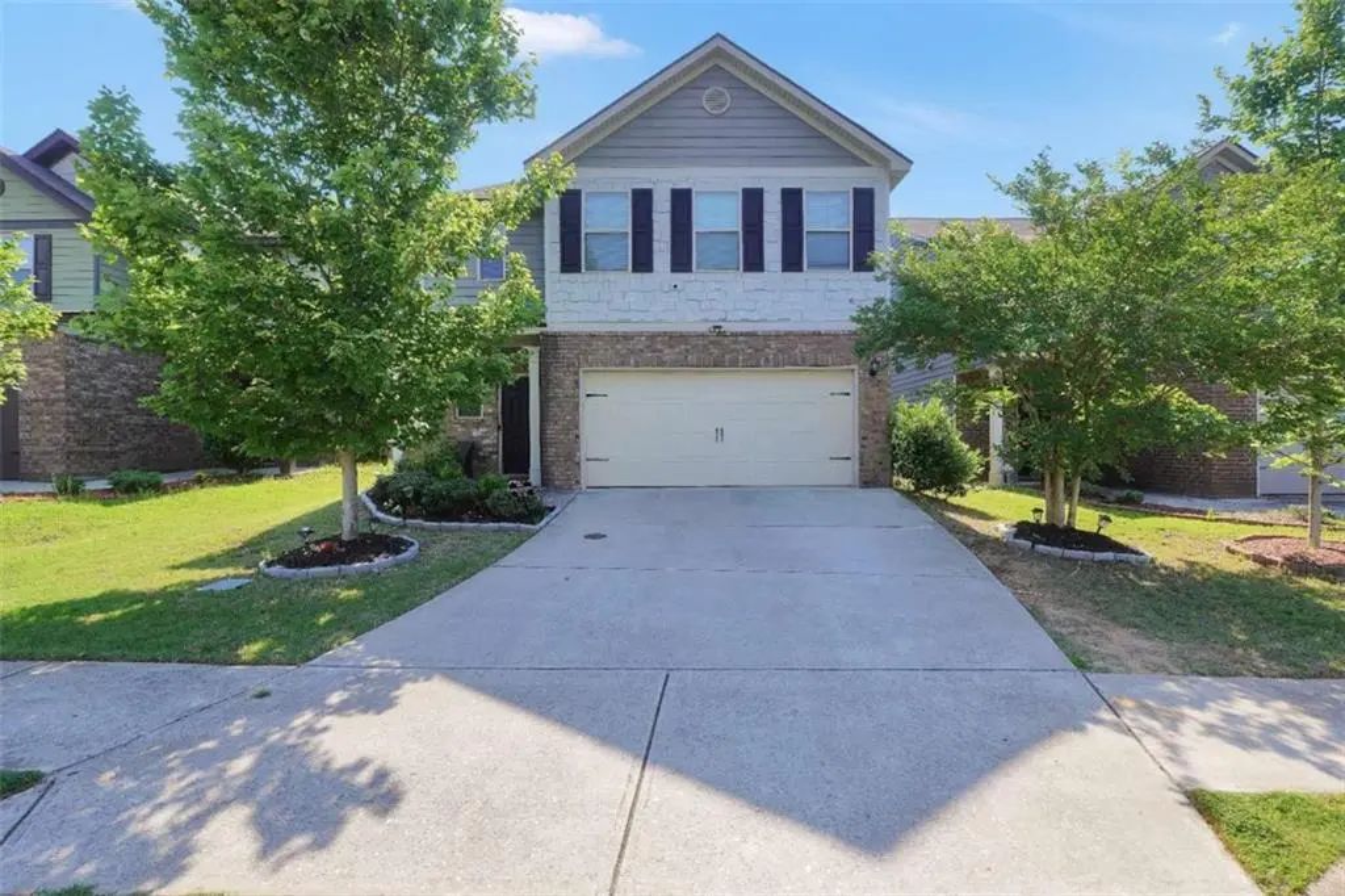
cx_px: 672
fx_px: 588
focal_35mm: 16
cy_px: 448
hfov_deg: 97.6
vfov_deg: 74.6
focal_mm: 10.5
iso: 100
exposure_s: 1/100
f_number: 7.1
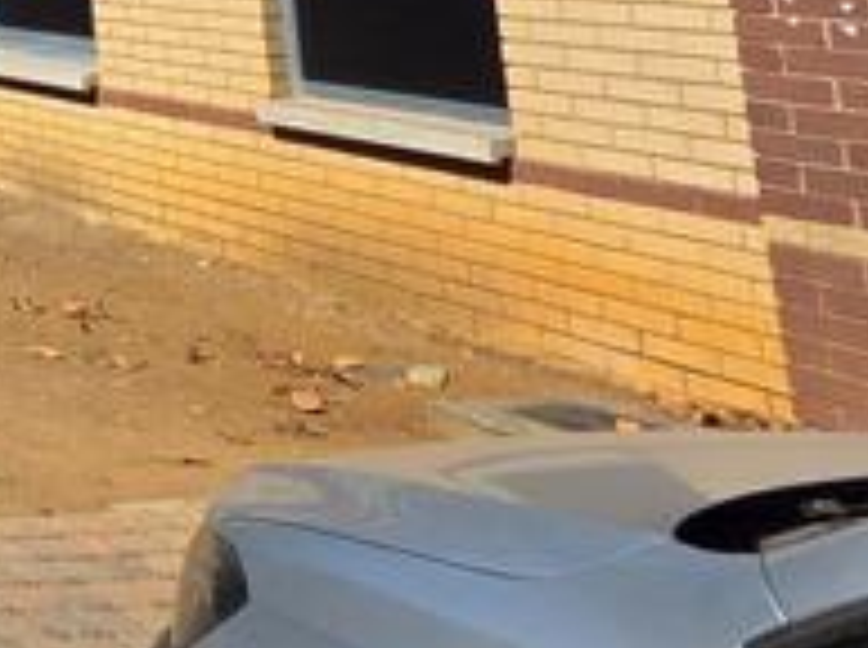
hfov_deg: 20.0
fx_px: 1352
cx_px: -823
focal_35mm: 54
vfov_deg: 22.5
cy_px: -302
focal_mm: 2.2
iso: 40
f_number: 1.9
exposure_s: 1/1844
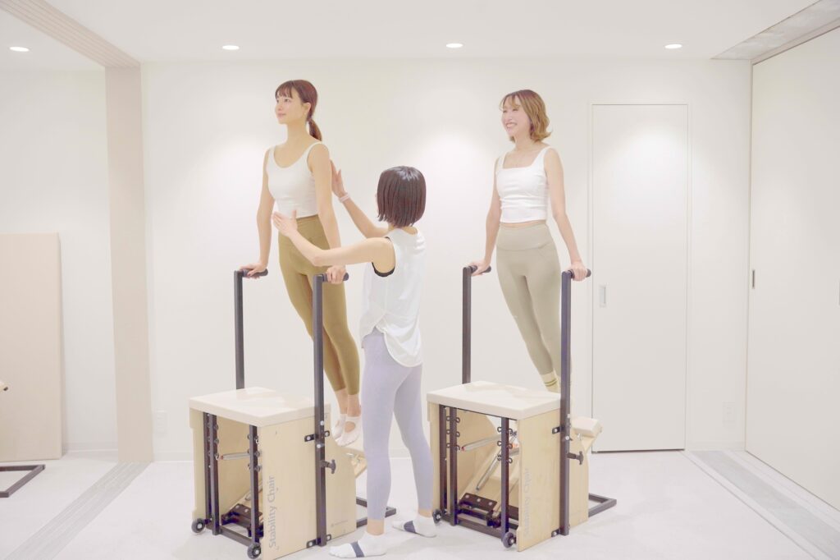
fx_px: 823
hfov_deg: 54.1
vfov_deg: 37.5
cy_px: 280
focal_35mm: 35
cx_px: 420
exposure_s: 1/250
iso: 800
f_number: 5
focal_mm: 35.3
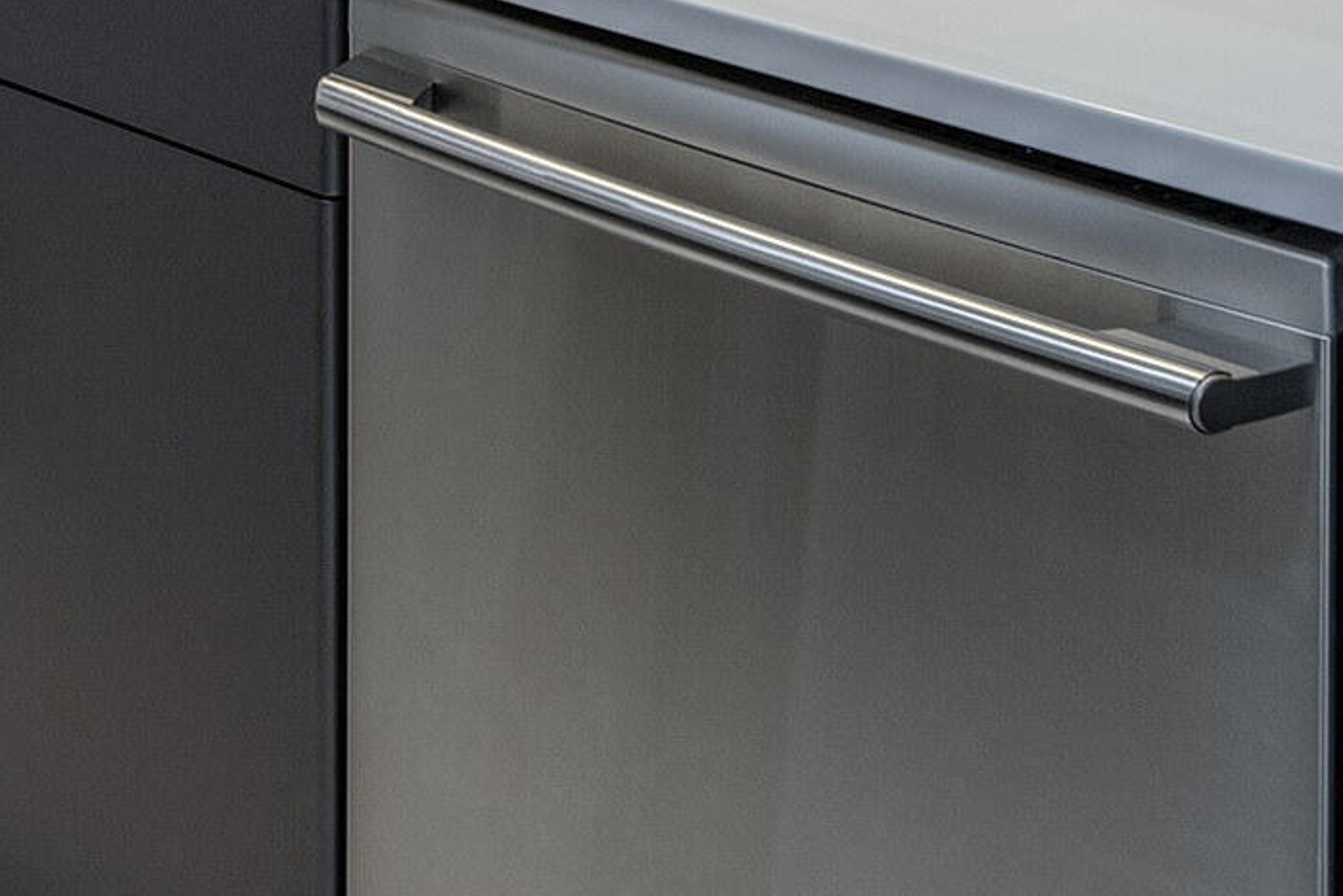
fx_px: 2537
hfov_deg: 28.7
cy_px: -797
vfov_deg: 16.3
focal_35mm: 68
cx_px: 197
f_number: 9
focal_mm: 17
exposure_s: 1/3
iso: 200
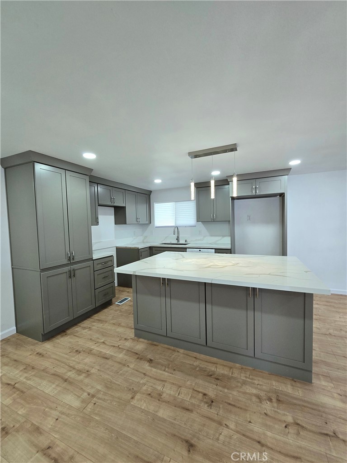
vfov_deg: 106.2
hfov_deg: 89.9
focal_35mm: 13
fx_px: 174
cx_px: 174
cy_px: 232
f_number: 2.2
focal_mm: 2.2
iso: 80
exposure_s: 1/60.2
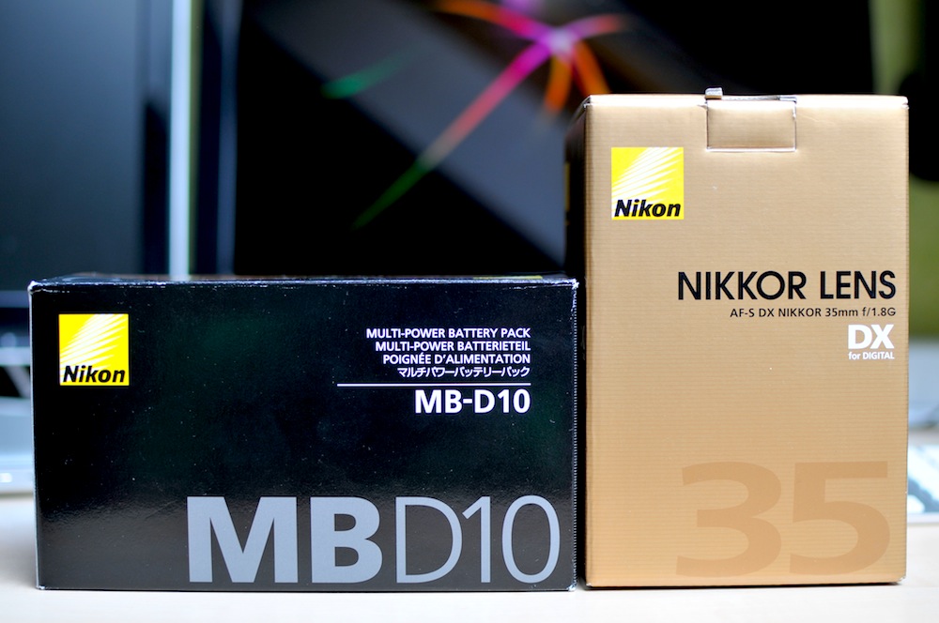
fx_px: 1368
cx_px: 470
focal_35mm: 52
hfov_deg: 37.9
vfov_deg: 25.7
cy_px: 312
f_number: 2.5
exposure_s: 1/125
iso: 160
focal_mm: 35
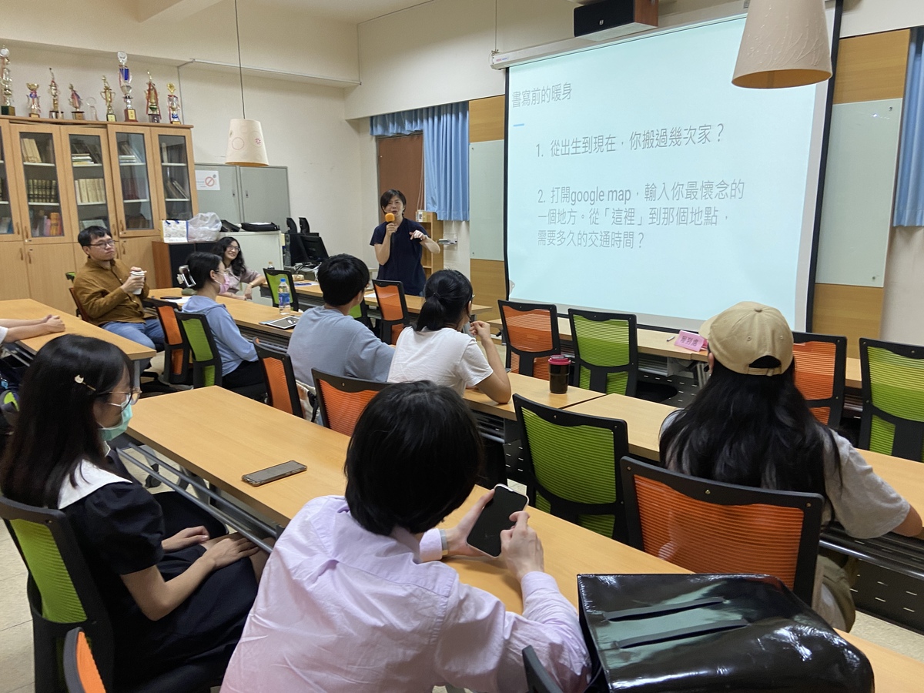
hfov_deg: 67.3
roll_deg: +0.1
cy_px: 346
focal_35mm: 26
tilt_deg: -10.2
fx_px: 694
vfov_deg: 53.1
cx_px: 462
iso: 100
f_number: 1.8
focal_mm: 4.25
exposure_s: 1/60
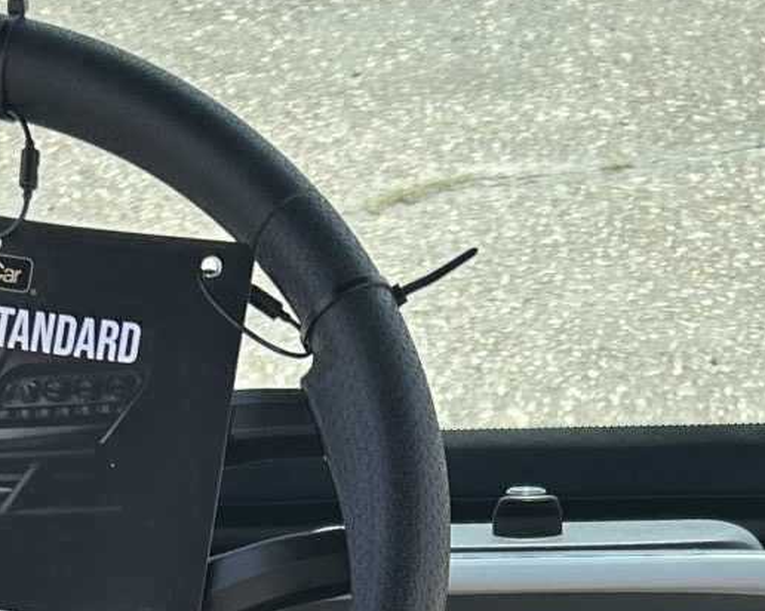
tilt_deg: -38.8
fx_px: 2851
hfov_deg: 15.3
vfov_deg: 11.0
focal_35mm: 126
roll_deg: -0.9
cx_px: 498
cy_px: 1289
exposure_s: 1/1431
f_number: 1.5
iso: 50
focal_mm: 5.7
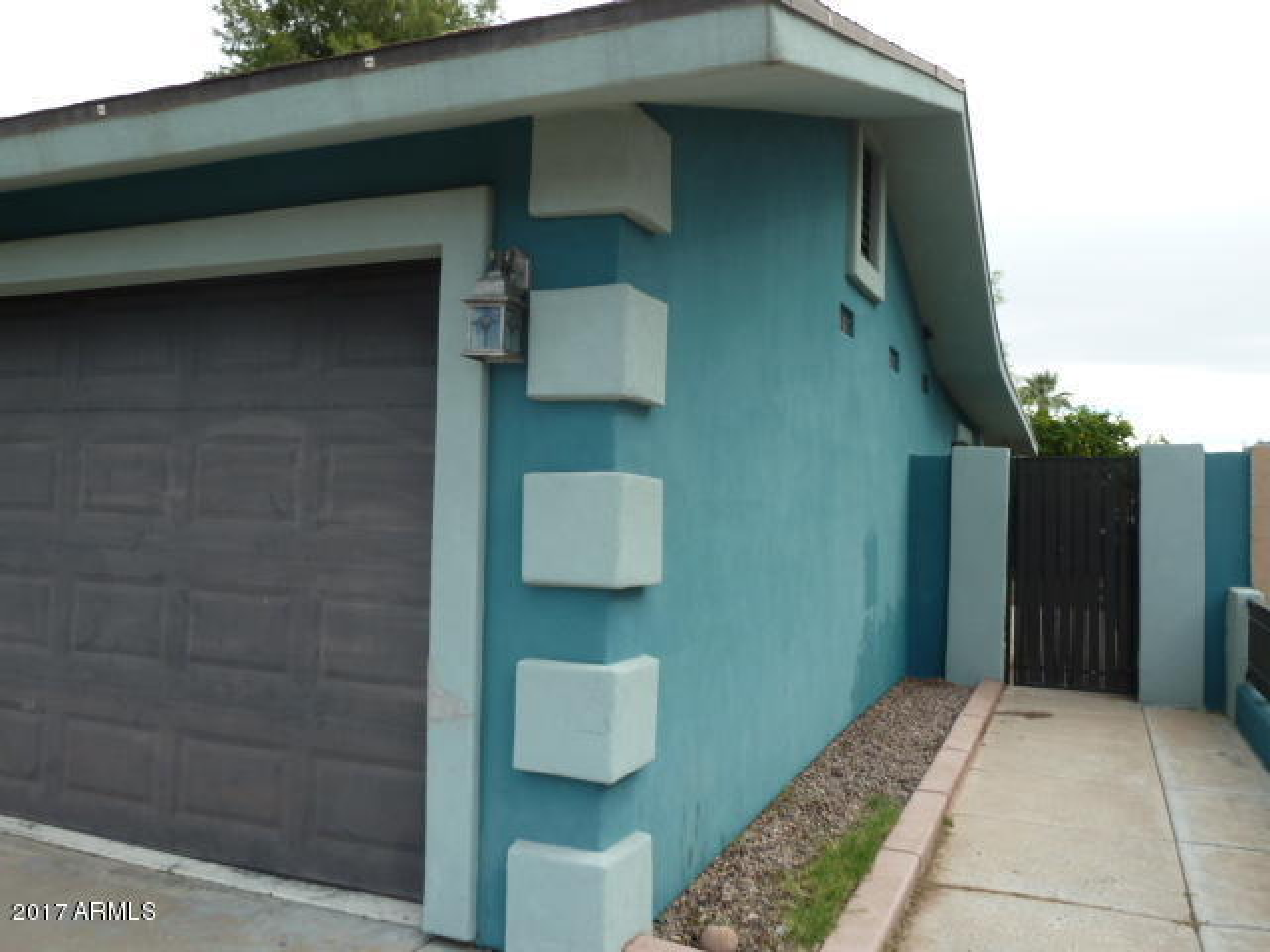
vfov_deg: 48.2
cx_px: 635
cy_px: 476
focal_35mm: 29
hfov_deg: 61.7
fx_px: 1064
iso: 80
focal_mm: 4.7
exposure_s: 1/200
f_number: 4
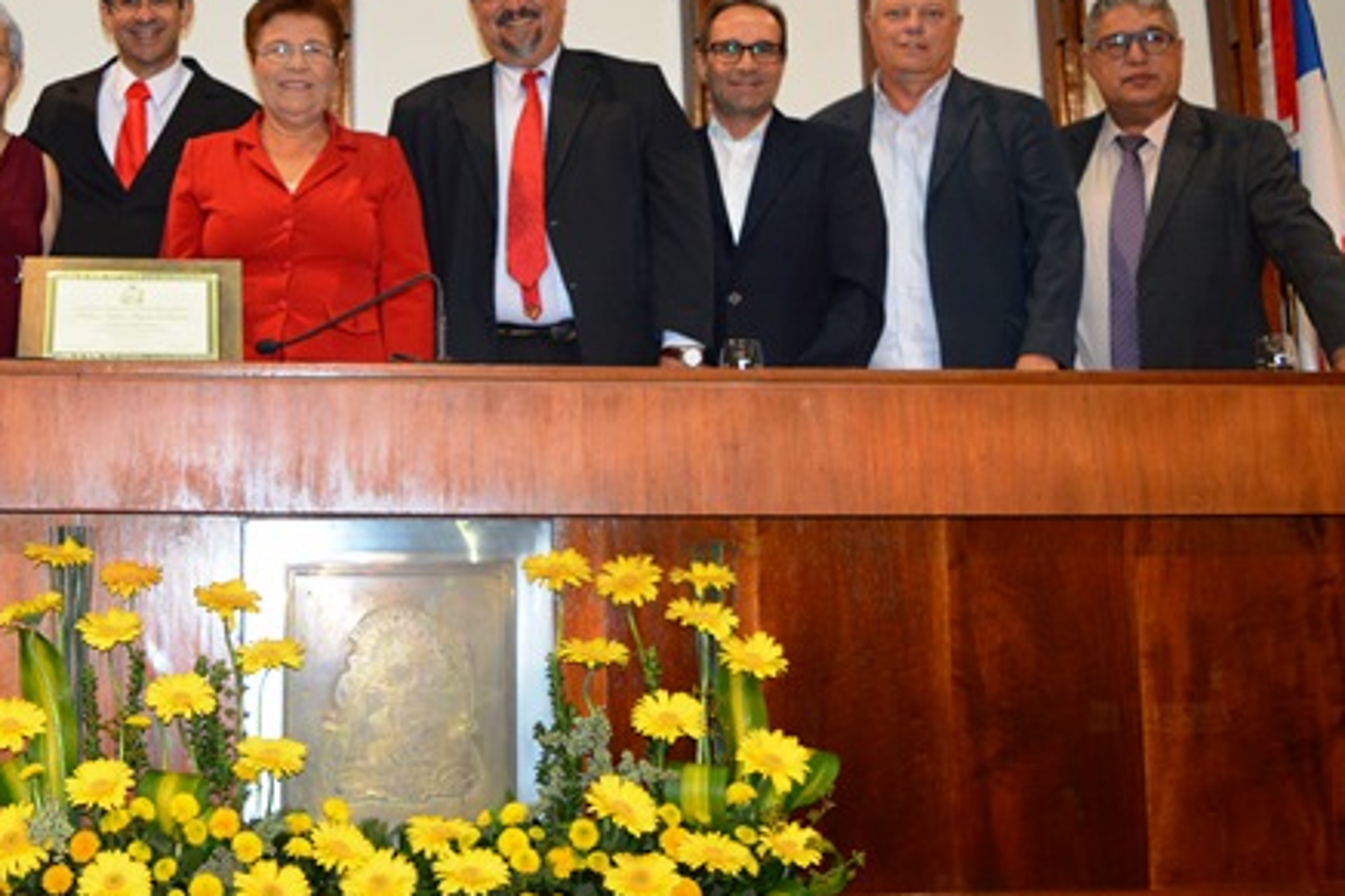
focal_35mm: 48
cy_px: 226
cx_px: 329
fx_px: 1793
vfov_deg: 27.7
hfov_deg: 39.9
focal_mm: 20
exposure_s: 1/60
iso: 720
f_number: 3.8
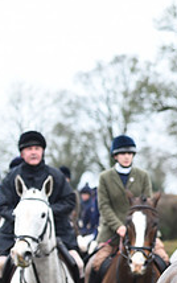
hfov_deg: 6.6
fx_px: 1488
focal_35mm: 193
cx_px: 324
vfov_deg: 10.8
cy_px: 175
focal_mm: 70
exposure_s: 1/1250
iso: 1600
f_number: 2.8
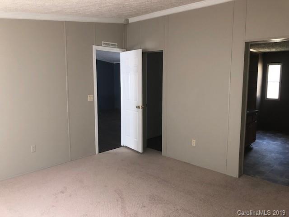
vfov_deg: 49.7
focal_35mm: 28
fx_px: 234
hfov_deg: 63.4
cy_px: 108
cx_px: 144
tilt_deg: -7.0
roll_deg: -0.4
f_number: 1.8
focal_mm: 3.99
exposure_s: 1/19
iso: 25
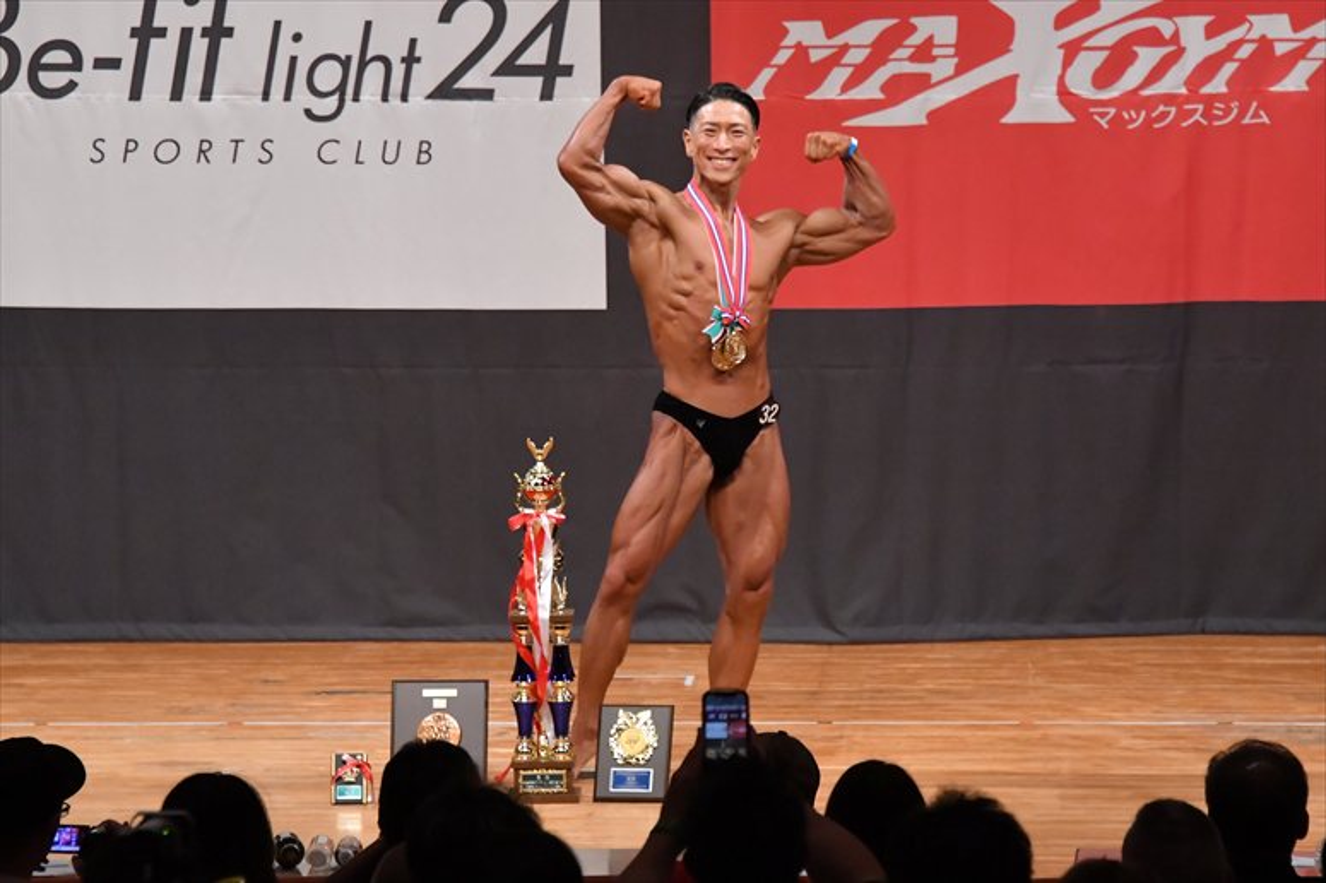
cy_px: 442
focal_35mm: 255
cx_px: 663
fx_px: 9388
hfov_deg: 8.1
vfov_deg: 5.4
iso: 7200
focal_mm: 170
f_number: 5.6
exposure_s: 1/400
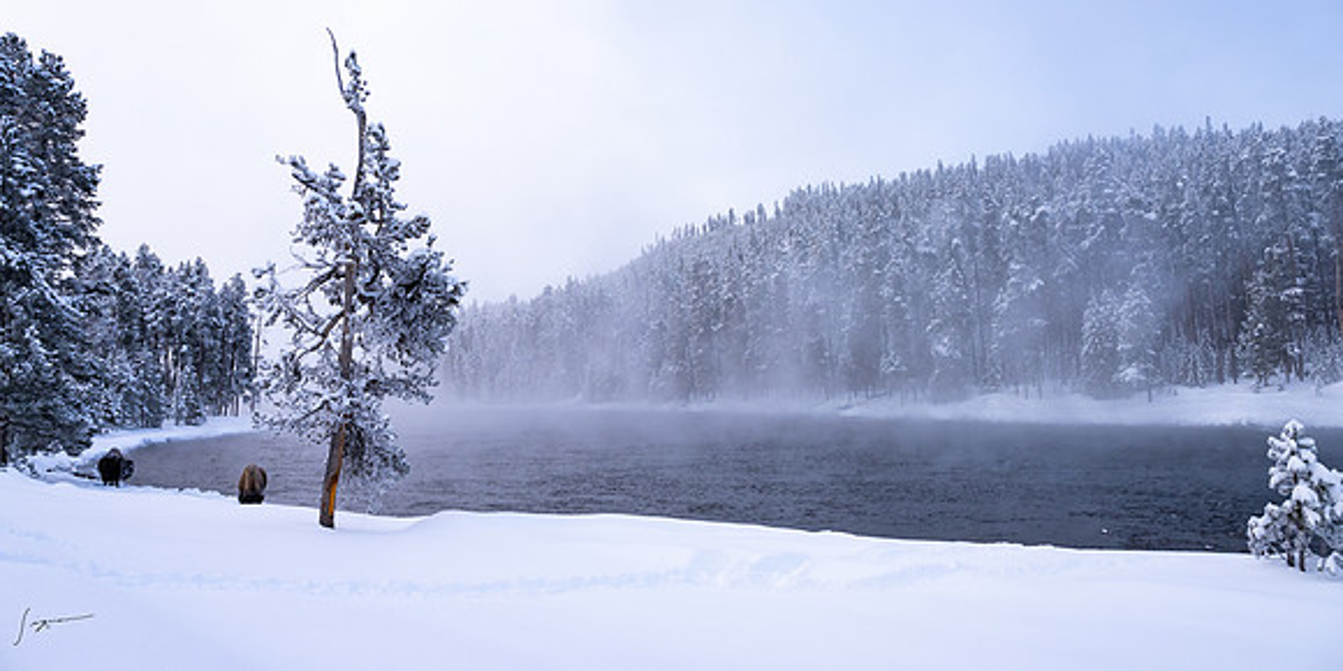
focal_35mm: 27
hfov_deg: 72.0
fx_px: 924
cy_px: 284
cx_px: 668
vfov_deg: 39.8
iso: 1000
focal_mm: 24
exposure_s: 1/200
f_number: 8
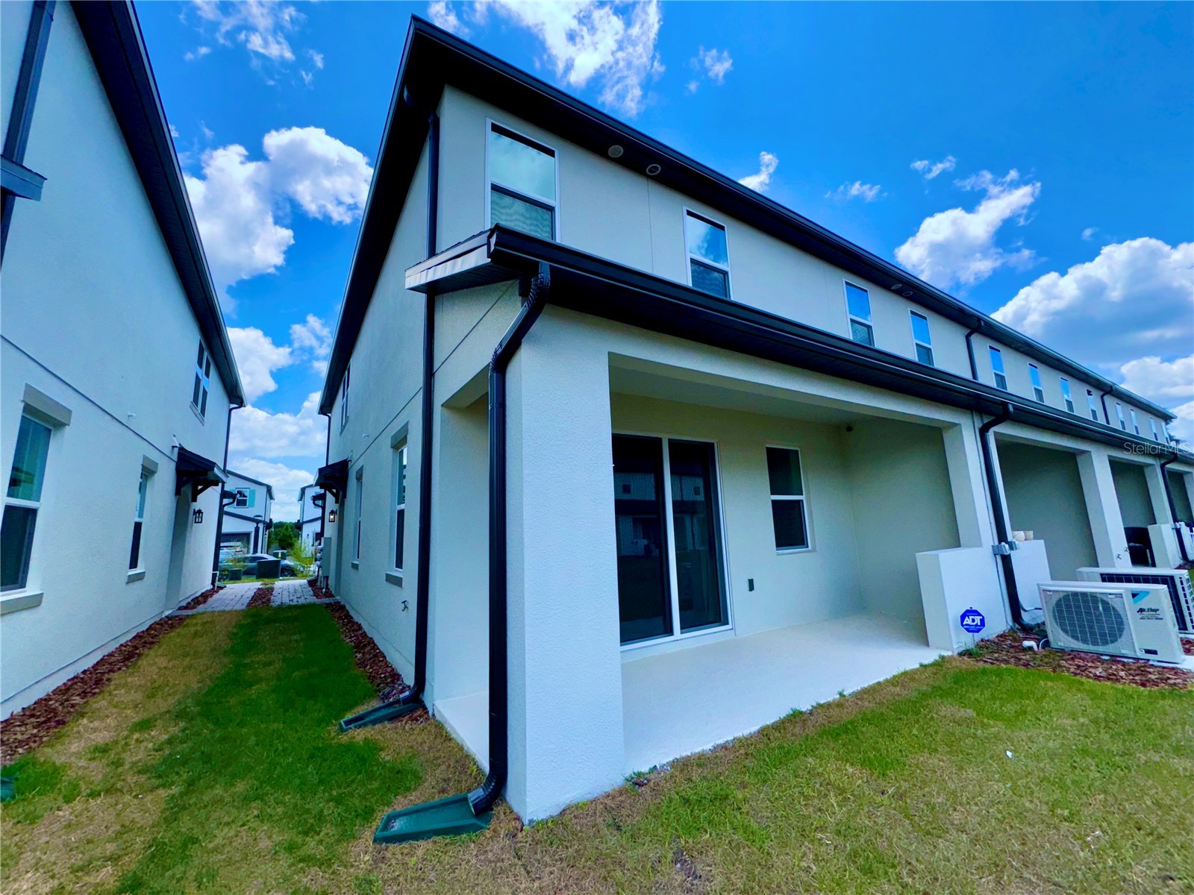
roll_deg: +1.0
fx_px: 483
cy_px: 448
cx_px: 597
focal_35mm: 14
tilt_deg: +10.5
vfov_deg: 85.7
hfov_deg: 102.1
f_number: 2.2
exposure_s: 1/1299
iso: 32
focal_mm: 2.22
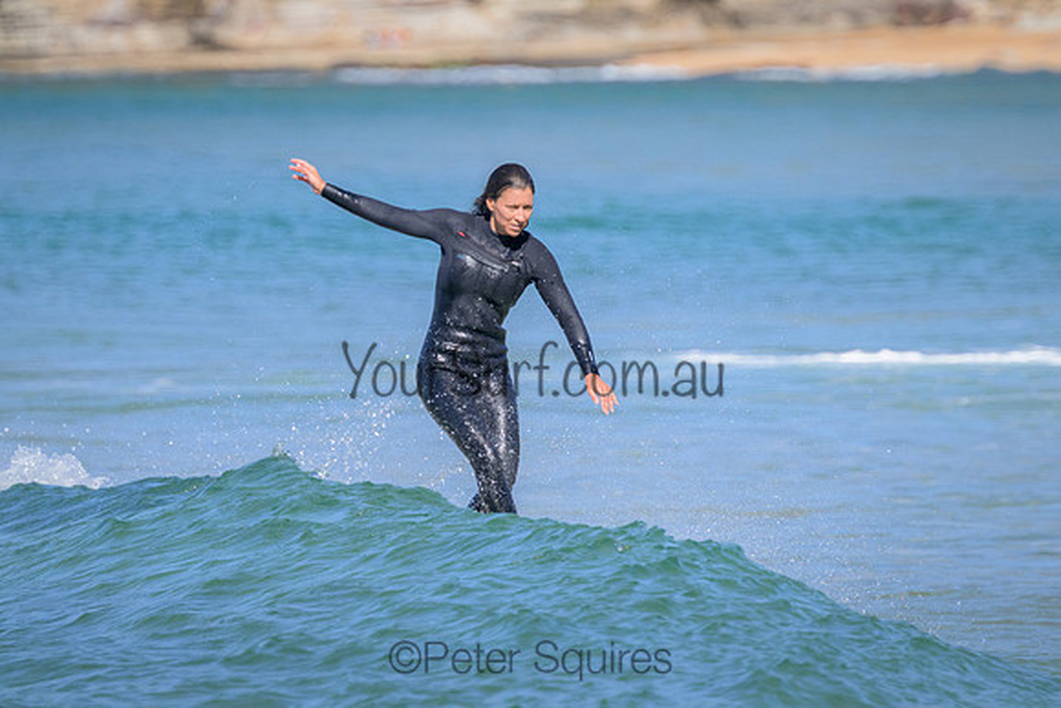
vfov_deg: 1.7
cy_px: 354
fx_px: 23582
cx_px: 530
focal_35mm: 800
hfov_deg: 2.6
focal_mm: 800
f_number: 11
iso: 1600
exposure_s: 1/2000
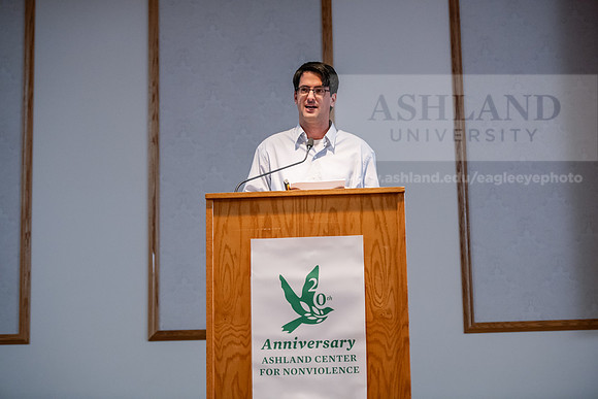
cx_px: 299
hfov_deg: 26.0
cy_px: 200
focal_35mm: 78
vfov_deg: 17.5
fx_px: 1296
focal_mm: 78
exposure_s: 1/200
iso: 2500
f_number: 3.2
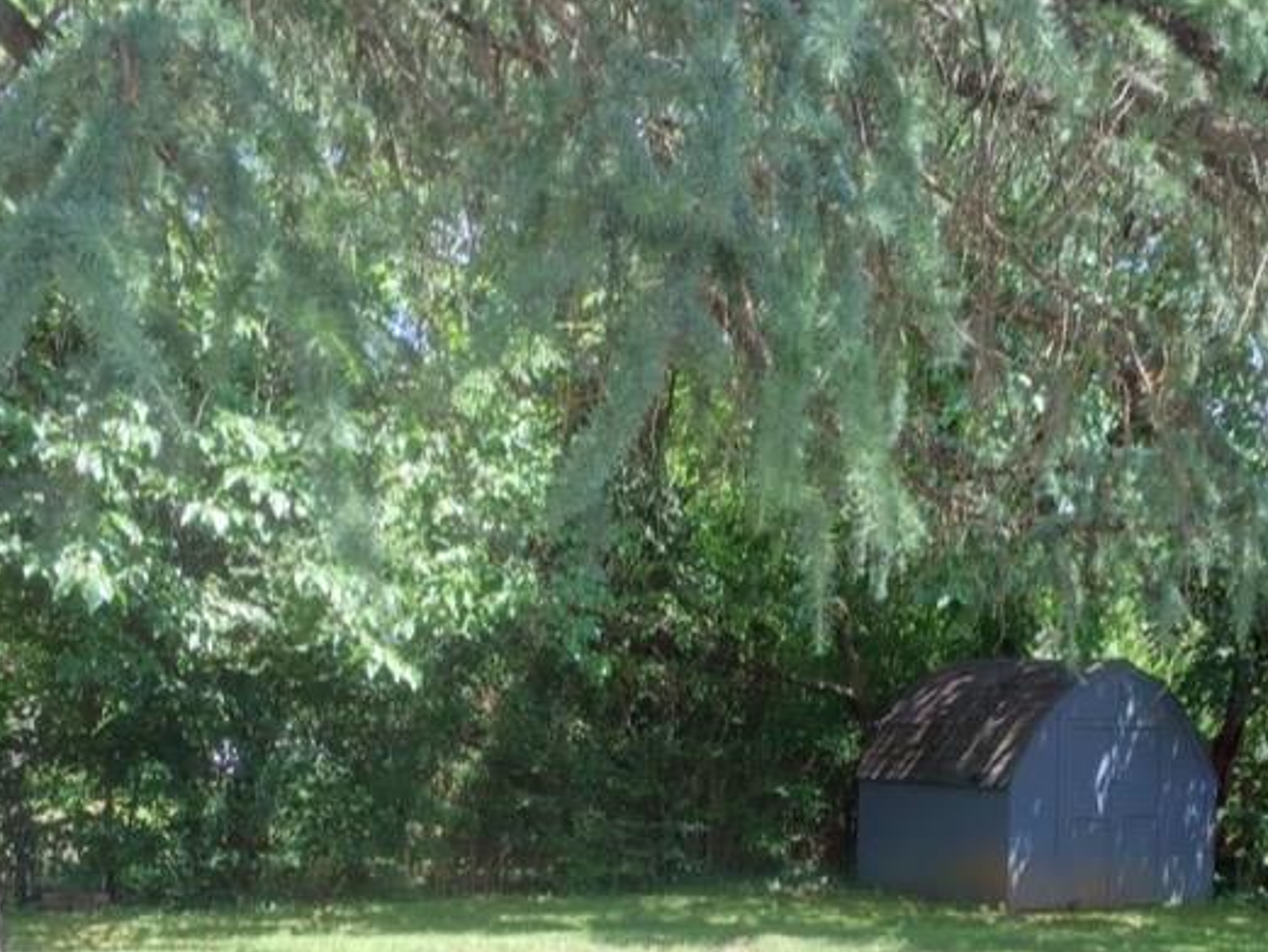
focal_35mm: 57
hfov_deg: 33.7
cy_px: 915
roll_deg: -2.6
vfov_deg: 24.7
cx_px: 762
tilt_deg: -3.8
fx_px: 2088
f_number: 2.2
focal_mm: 4.15
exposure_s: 1/476
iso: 32
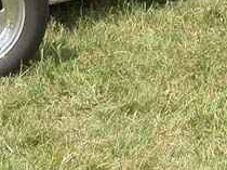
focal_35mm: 145
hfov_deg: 13.6
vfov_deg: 9.8
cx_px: 105
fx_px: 950
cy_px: -119
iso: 100
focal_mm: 7.85
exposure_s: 1/269
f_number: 6.7
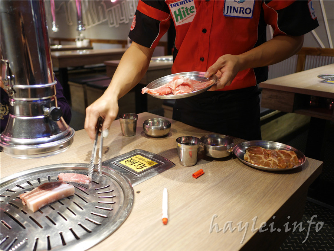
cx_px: 167
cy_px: 126
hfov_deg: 60.0
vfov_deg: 46.8
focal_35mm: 30
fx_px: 289
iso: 320
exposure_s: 1/60
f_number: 1.7
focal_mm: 15
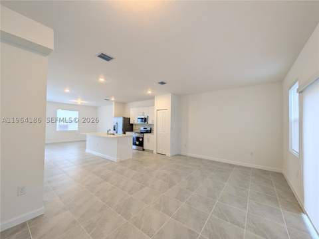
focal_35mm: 12
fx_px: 111
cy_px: 120
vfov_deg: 94.5
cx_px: 160
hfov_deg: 110.5
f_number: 1.7
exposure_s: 1/120
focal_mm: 2.02
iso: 51
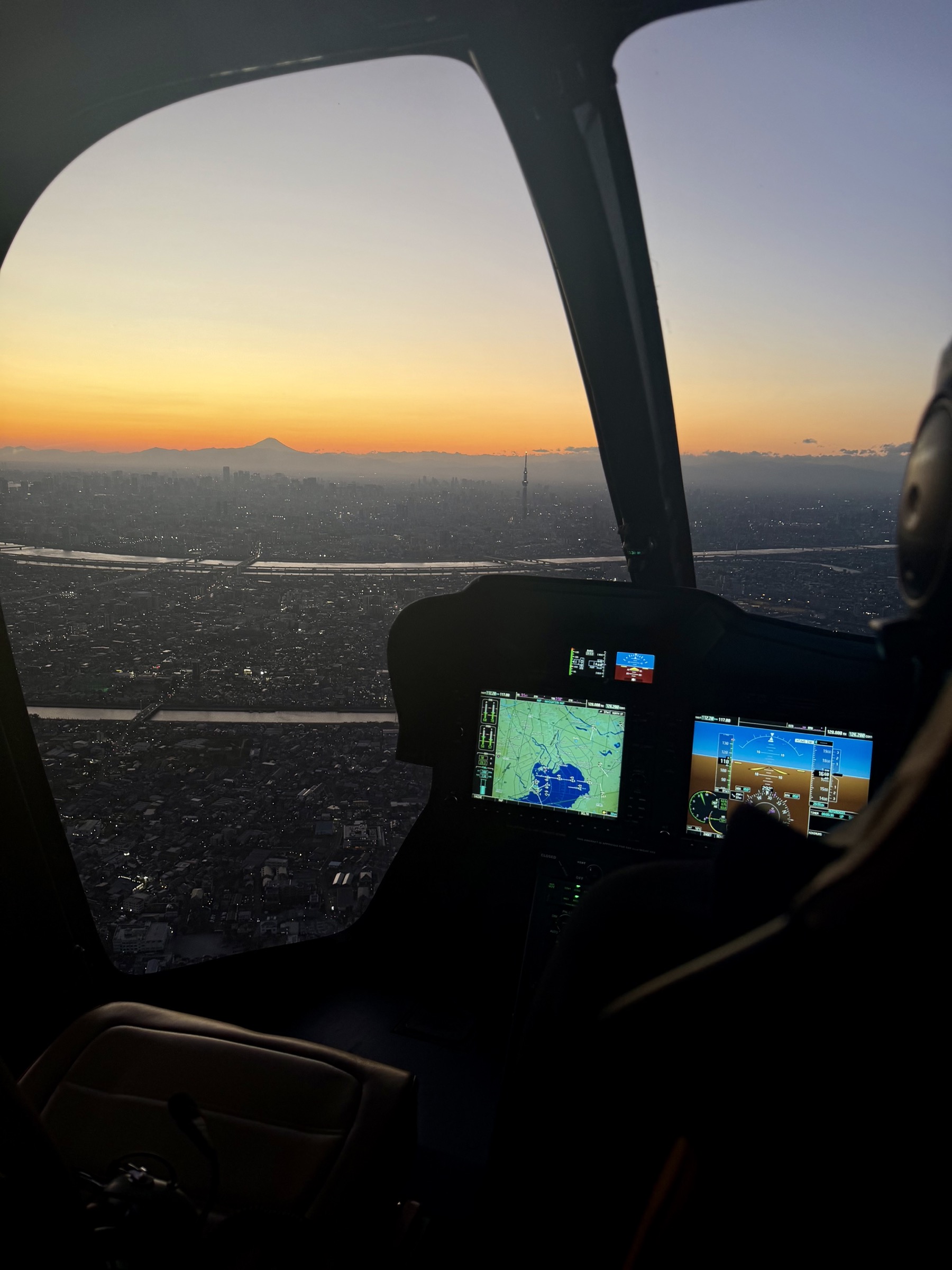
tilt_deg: -11.0
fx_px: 880
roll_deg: -1.1
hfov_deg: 56.8
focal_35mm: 24
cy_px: 635
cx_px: 476
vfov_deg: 71.6
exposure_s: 1/126
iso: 50
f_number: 1.78
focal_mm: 6.76
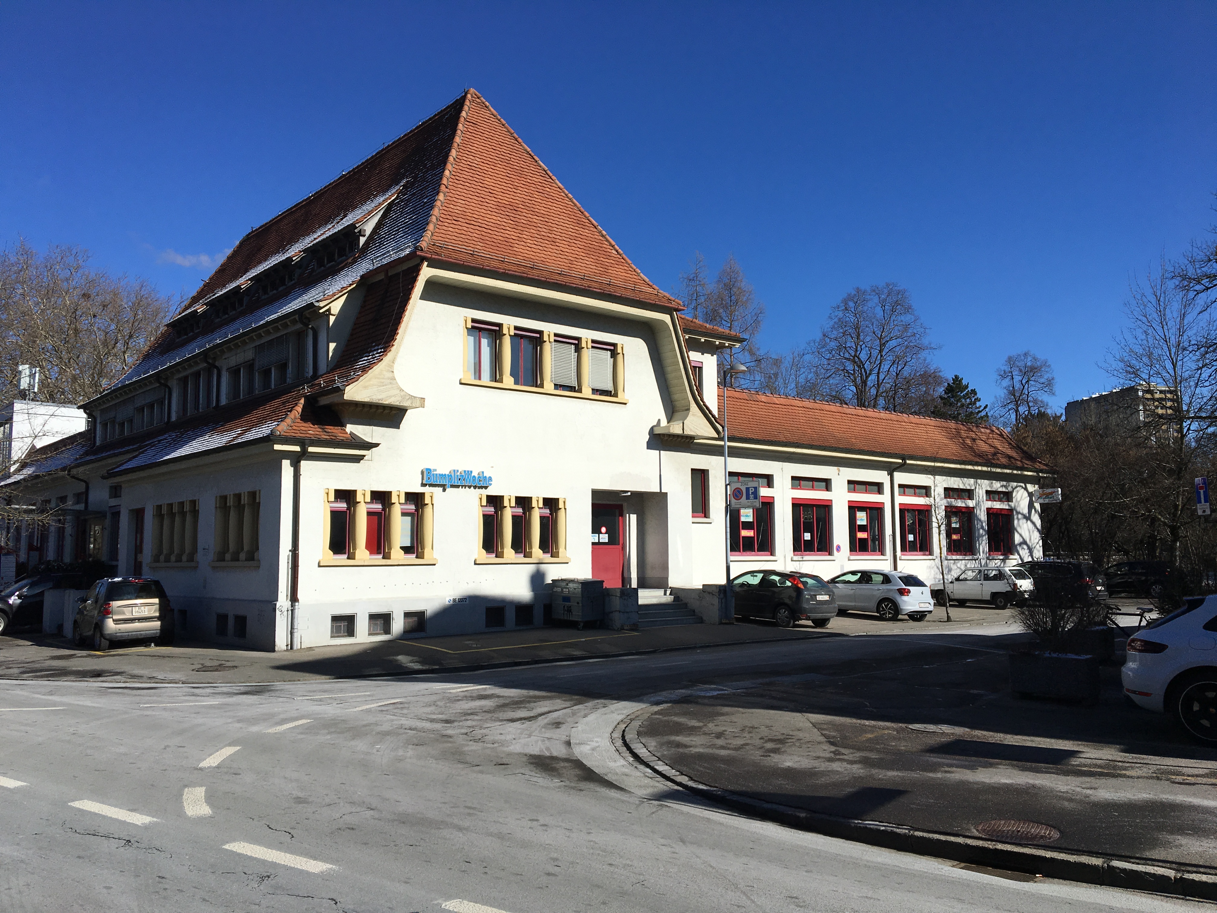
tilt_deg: +6.8
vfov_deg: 48.2
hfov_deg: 61.7
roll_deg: +0.1
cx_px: 608
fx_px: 1020
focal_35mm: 29
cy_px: 456
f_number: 2.2
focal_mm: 4.15
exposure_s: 1/3663
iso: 25
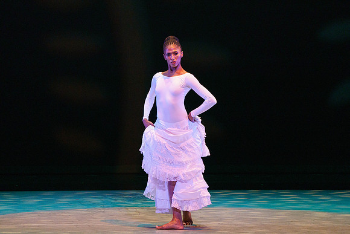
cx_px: 167
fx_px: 4270
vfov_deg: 3.1
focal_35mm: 439
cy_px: 110
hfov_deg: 4.7
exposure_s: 1/400
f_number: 6.3
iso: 5000
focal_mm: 376
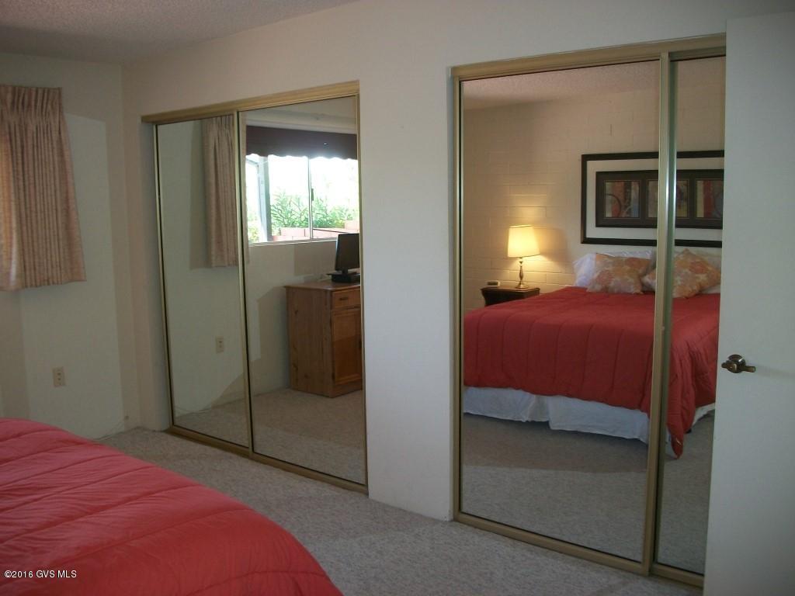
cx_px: 398
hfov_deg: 56.8
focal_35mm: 32
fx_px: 735
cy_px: 298
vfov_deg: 44.2
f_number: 2.9
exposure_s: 1/30
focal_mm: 5.7
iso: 80
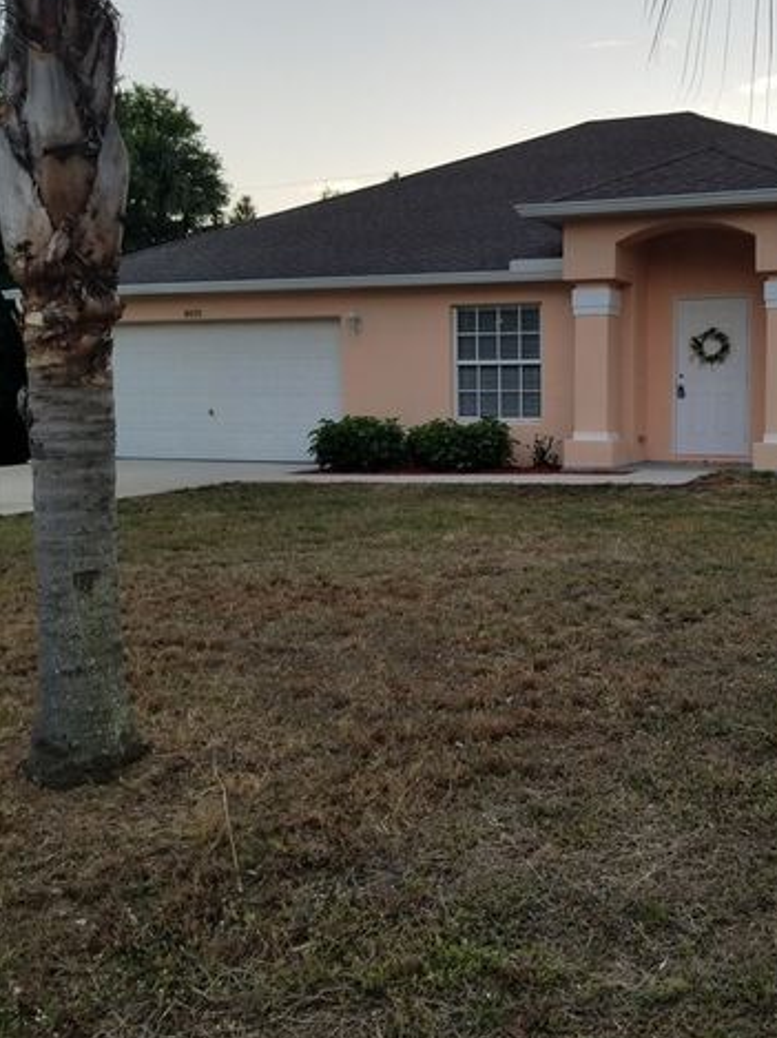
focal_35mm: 37
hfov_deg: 38.0
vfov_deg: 50.1
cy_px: 490
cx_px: 549
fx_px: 1109
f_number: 1.7
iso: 50
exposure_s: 1/338
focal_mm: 4.25
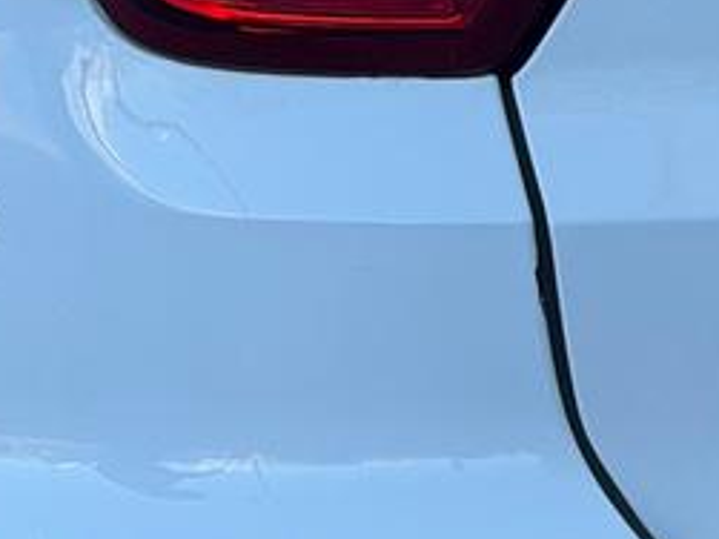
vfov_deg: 6.1
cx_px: 1702
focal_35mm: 245
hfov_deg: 7.6
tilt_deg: -7.8
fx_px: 5086
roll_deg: +0.1
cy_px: 161
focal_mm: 6.76
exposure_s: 1/810
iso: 64
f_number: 1.78
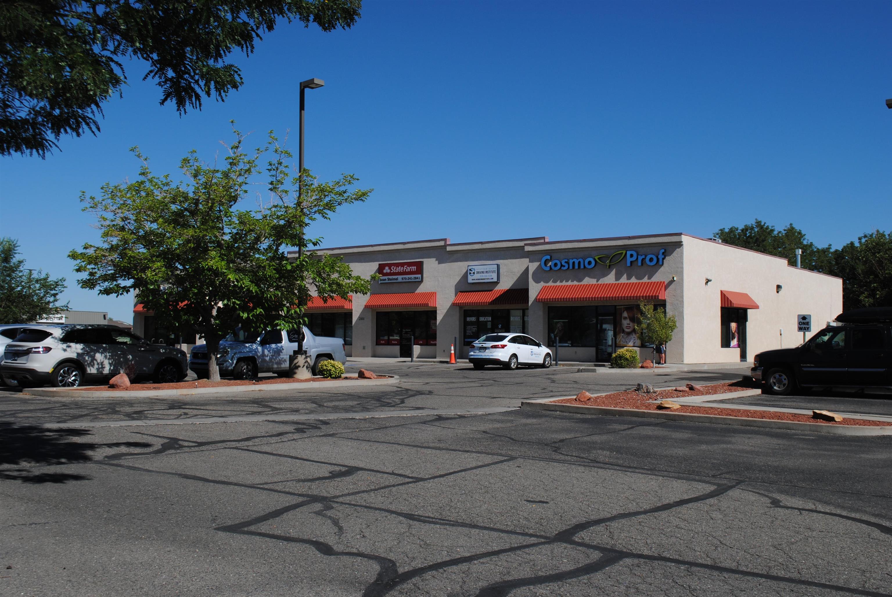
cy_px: 298
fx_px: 893
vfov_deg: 37.0
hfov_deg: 53.1
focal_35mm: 36
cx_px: 446
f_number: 8
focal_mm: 24
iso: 100
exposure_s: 1/250
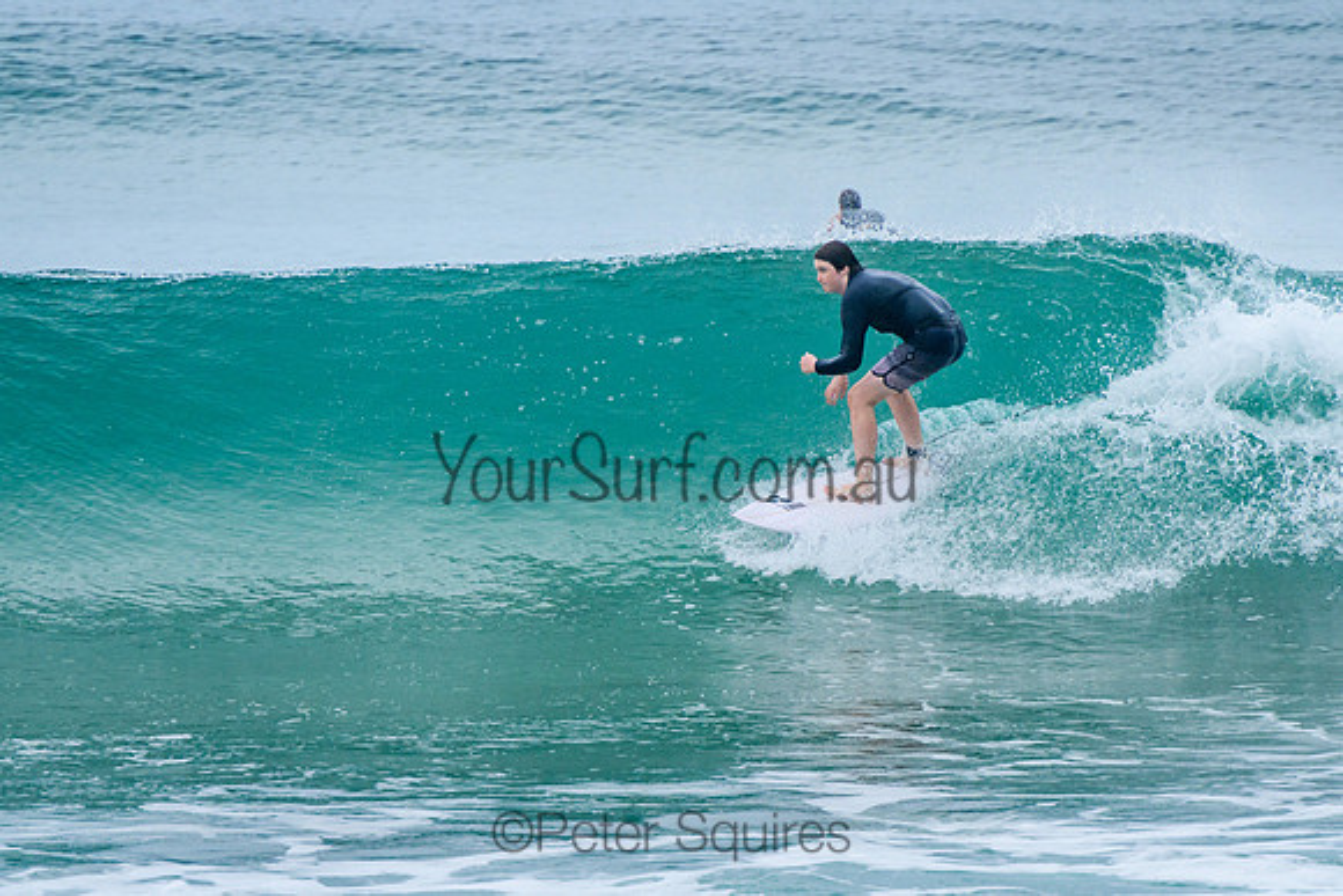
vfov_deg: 2.5
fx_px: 20535
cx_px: 811
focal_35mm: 550
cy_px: 442
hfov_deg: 3.7
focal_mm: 400
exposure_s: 1/2000
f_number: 8
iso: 500
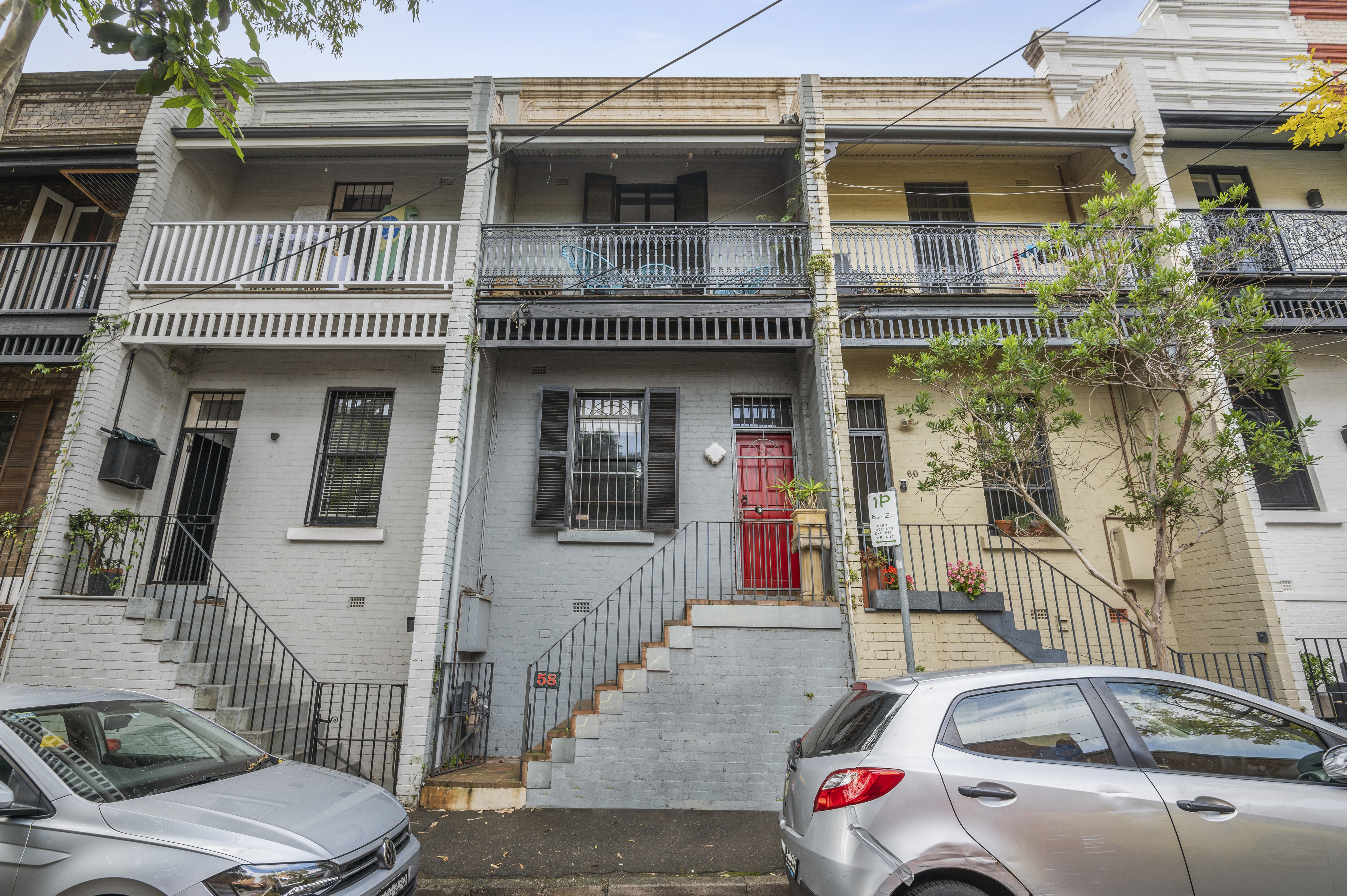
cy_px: 448
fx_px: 598
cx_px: 674
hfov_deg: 96.8
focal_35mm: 16
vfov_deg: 73.7
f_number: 7.1
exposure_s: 1/100
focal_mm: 16
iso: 100
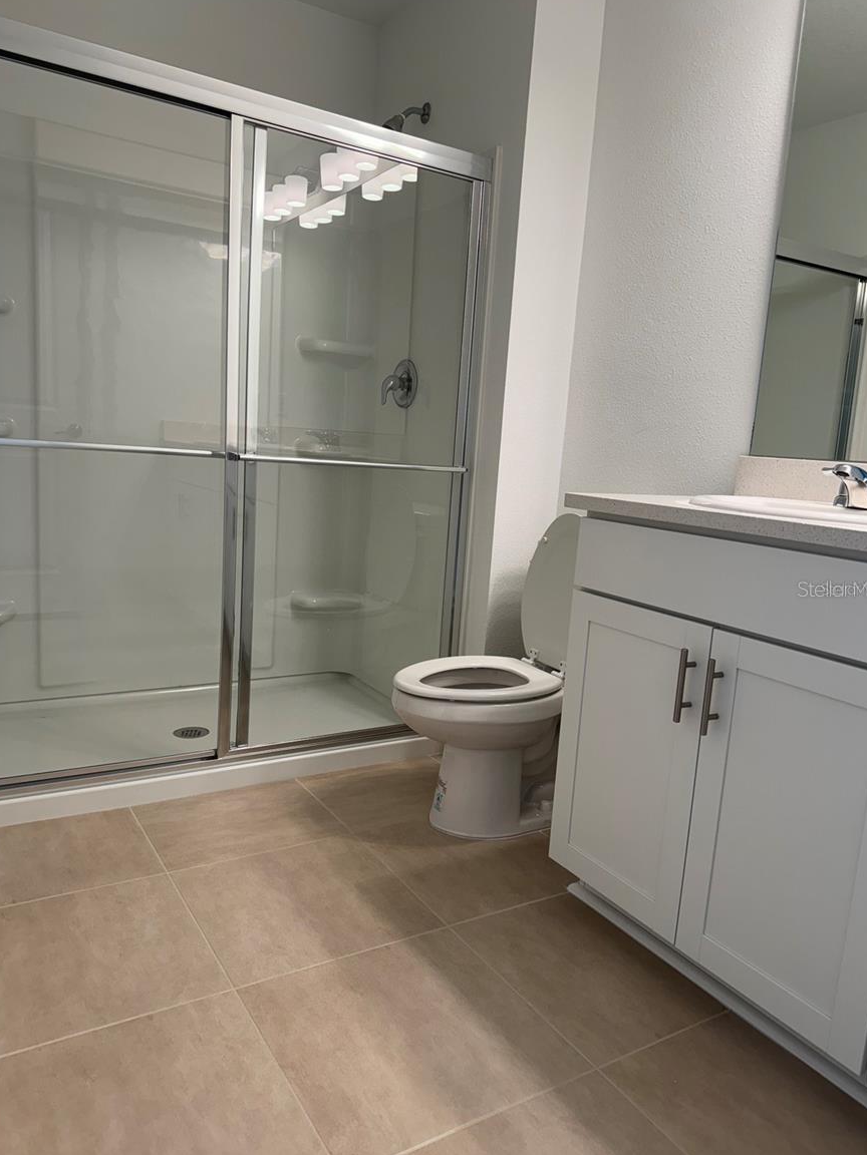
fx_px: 835
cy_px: 589
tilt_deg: -9.8
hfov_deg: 54.9
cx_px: 441
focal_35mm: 25
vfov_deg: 69.4
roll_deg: -3.4
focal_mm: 6.76
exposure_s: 1/120
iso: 64
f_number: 1.78
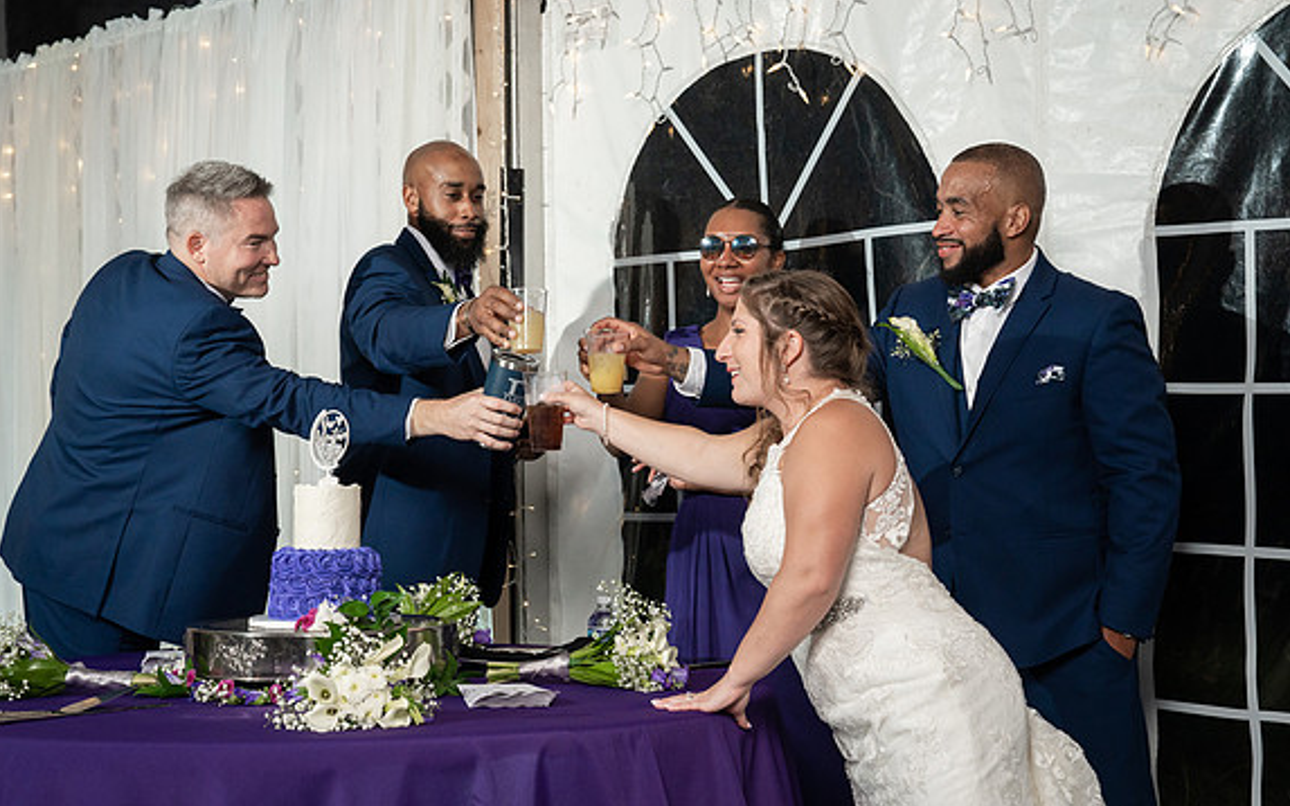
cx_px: 672
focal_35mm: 55
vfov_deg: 23.5
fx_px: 1933
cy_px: 400
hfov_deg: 36.9
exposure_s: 1/200
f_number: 5.6
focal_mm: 51
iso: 1600
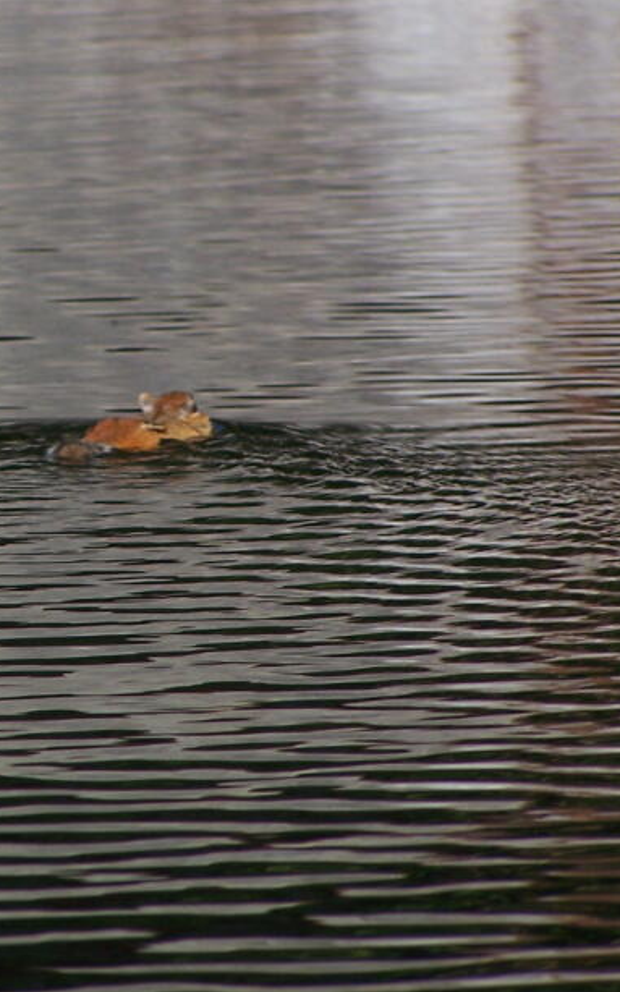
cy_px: 400
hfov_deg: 2.3
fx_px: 15170
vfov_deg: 3.7
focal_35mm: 561
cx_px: -37
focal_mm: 52.6
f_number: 3.6
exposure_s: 1/640
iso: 80
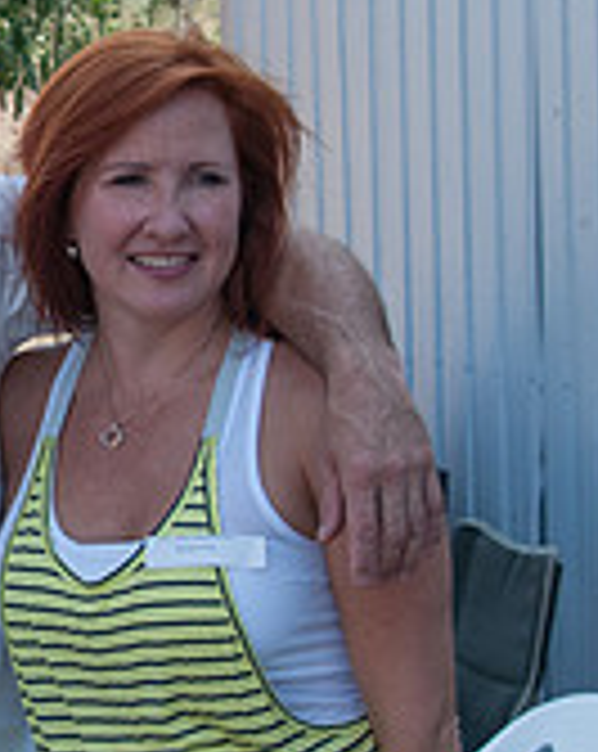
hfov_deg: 6.5
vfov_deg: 8.2
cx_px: -234
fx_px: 5213
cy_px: 272
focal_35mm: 235
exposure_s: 1/500
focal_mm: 48
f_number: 8
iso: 500
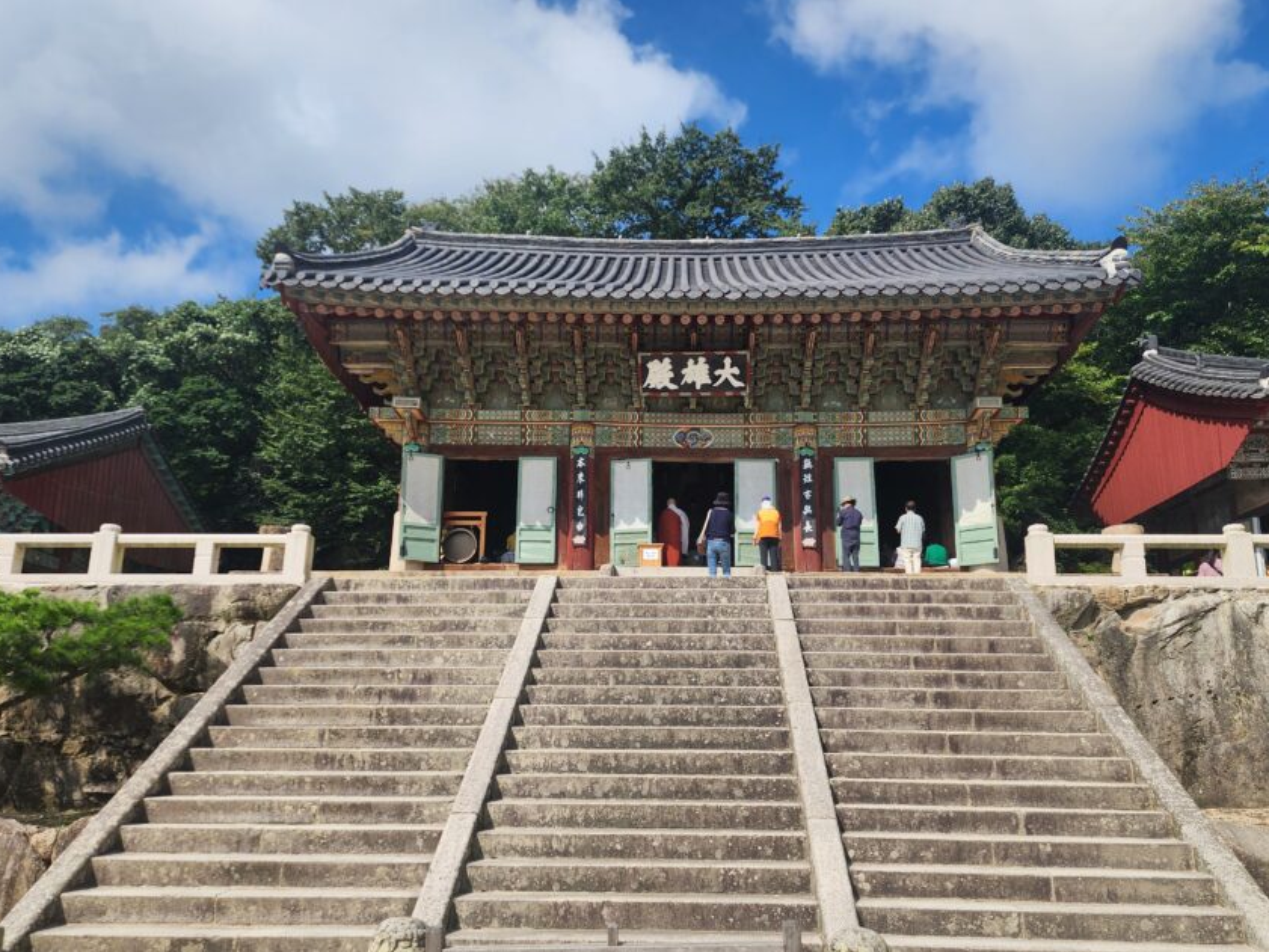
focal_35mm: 28
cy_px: 530
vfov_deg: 49.7
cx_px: 667
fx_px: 1027
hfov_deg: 63.4
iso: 12
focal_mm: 6.4
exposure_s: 1/1276
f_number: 1.8
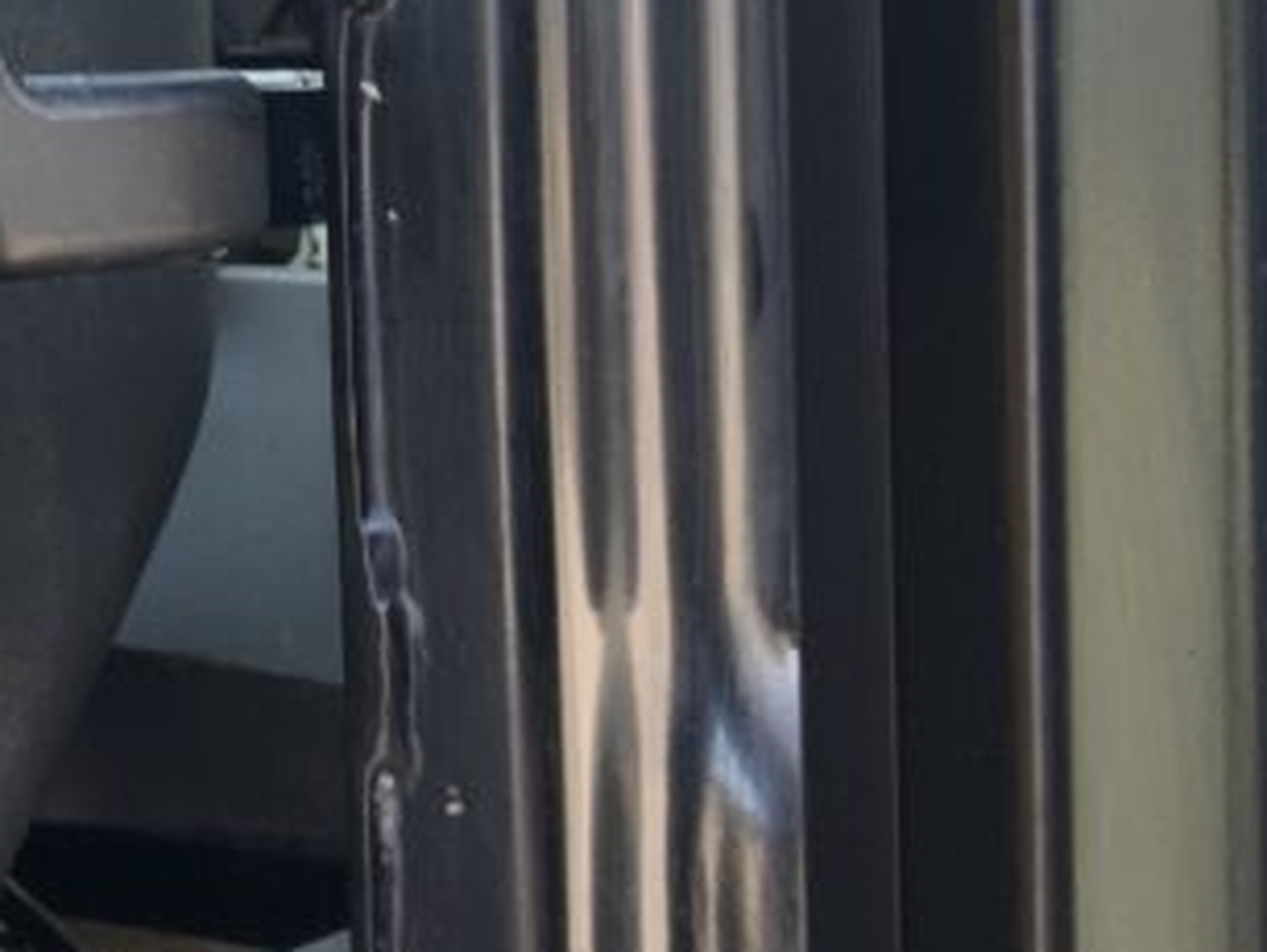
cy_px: 21
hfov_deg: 18.5
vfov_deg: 15.0
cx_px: -468
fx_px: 3553
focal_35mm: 97
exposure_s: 1/122
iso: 32
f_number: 1.8
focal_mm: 3
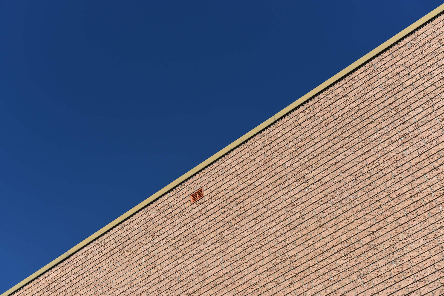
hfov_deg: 28.8
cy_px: 148
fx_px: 863
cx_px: 222
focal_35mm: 70
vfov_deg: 19.5
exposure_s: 1/250
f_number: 8
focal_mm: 70
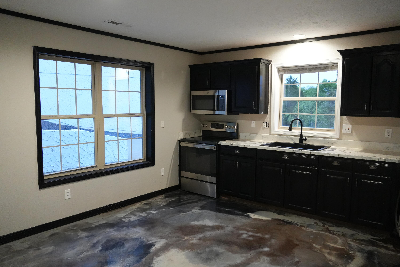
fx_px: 300
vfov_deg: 47.9
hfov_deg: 67.4
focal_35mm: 27
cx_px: 200
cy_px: 134
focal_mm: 18
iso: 5000
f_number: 3.5
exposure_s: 1/160
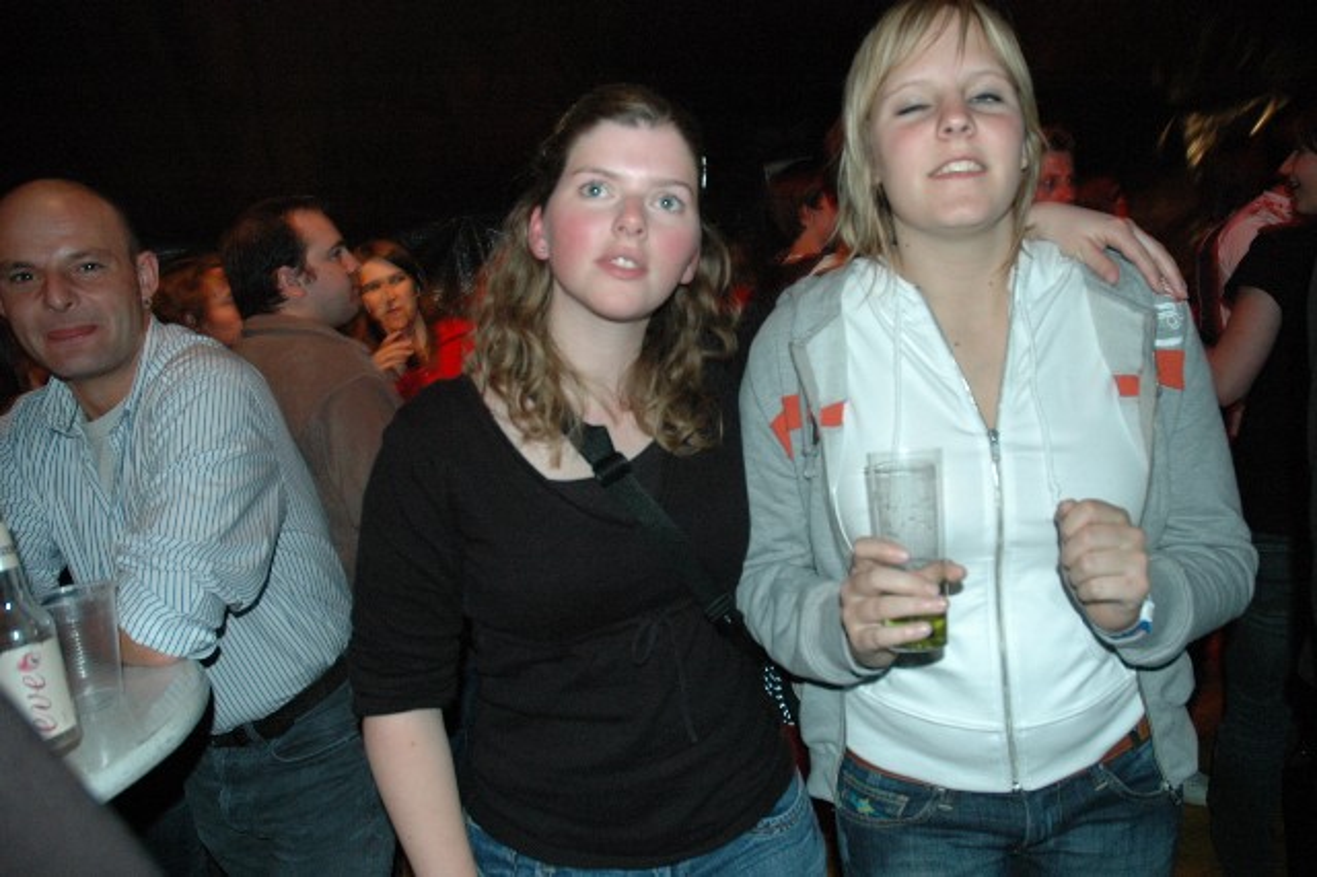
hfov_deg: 67.4
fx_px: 987
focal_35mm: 27
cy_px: 438
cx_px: 658
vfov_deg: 47.9
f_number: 4
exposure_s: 1/60
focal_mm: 18
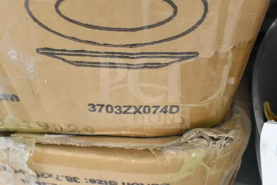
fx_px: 300
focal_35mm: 39
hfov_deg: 49.5
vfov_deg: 34.2
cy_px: 92
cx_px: 138
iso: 6400
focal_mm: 26
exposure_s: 1/800
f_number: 11
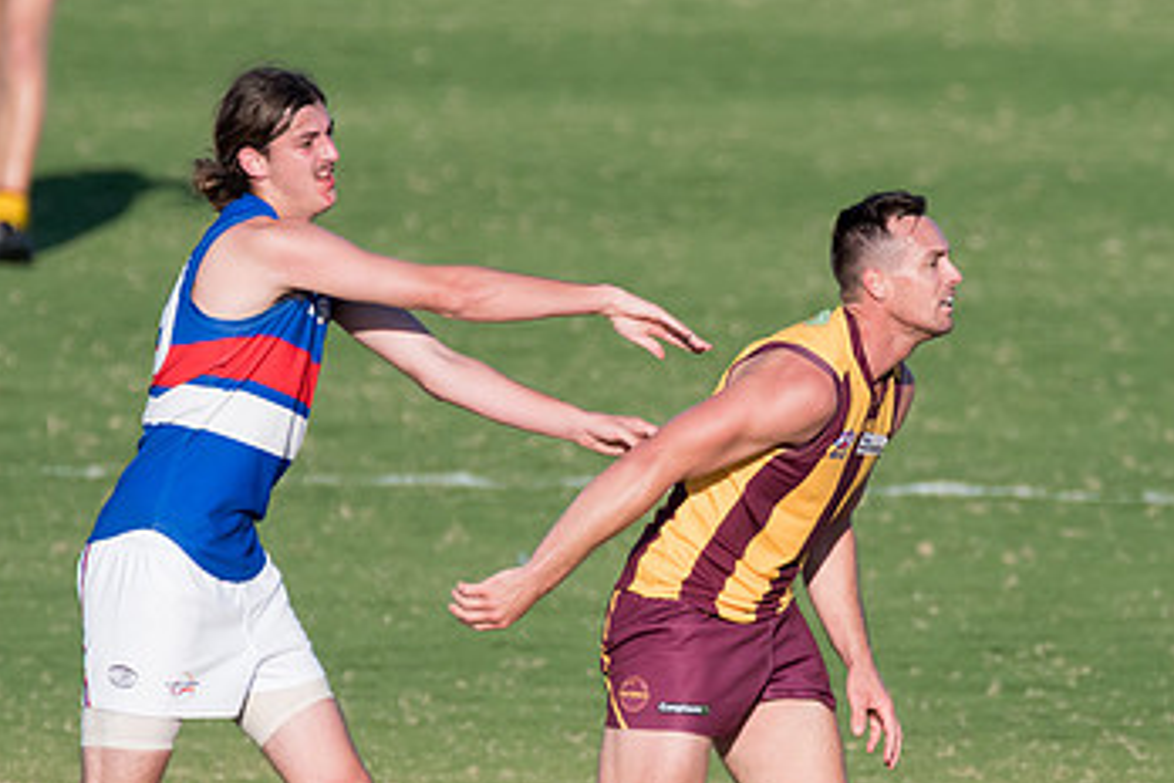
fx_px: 48913
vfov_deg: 0.9
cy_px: 569
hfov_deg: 1.4
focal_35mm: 1500
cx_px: 594
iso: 800
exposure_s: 1/2500
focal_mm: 600
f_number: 7.1
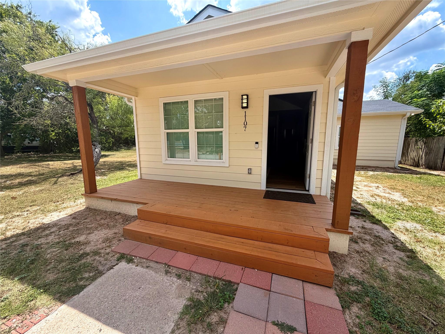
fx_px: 180
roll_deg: +0.7
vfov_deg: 85.7
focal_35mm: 14
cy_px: 167
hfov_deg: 102.1
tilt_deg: -10.1
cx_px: 222
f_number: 2.2
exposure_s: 1/694
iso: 40
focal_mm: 2.22
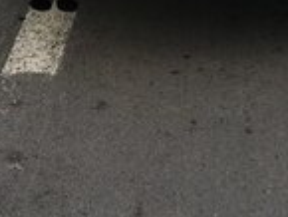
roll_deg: +1.1
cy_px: -164
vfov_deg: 10.6
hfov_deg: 14.8
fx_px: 1099
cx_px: 230
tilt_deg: -13.9
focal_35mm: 132
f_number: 2.2
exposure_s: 1/569
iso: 25
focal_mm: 4.15
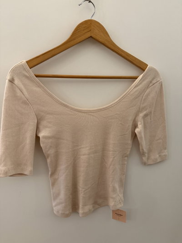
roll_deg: -2.4
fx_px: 168
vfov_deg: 71.6
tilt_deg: -9.8
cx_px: 91
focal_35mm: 24
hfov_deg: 56.8
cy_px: 122
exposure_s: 1/50
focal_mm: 6.76
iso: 320
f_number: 1.78
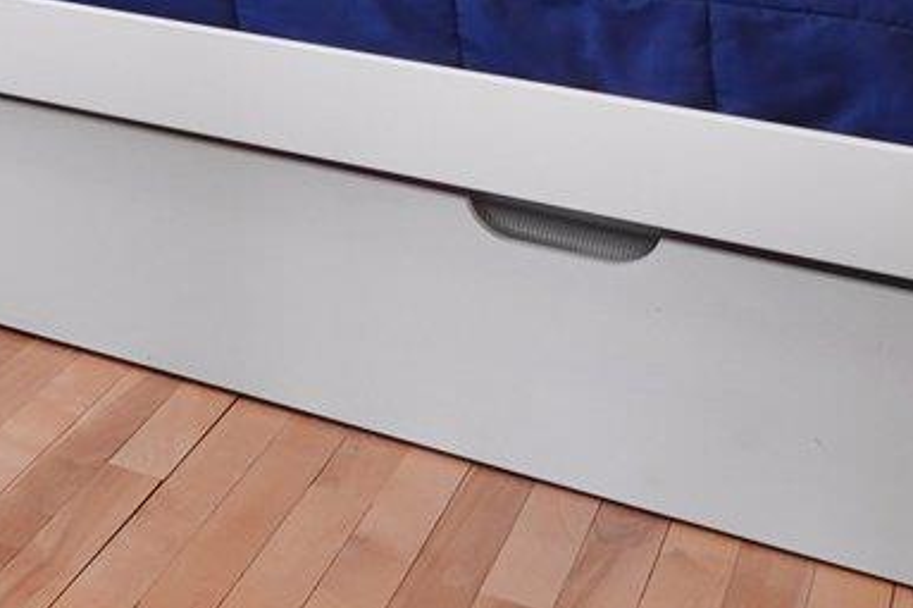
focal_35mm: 75
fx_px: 1901
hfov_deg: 21.1
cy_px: -508
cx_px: -594
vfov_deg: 15.5
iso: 2000
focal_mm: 14
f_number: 10
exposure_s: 1/8
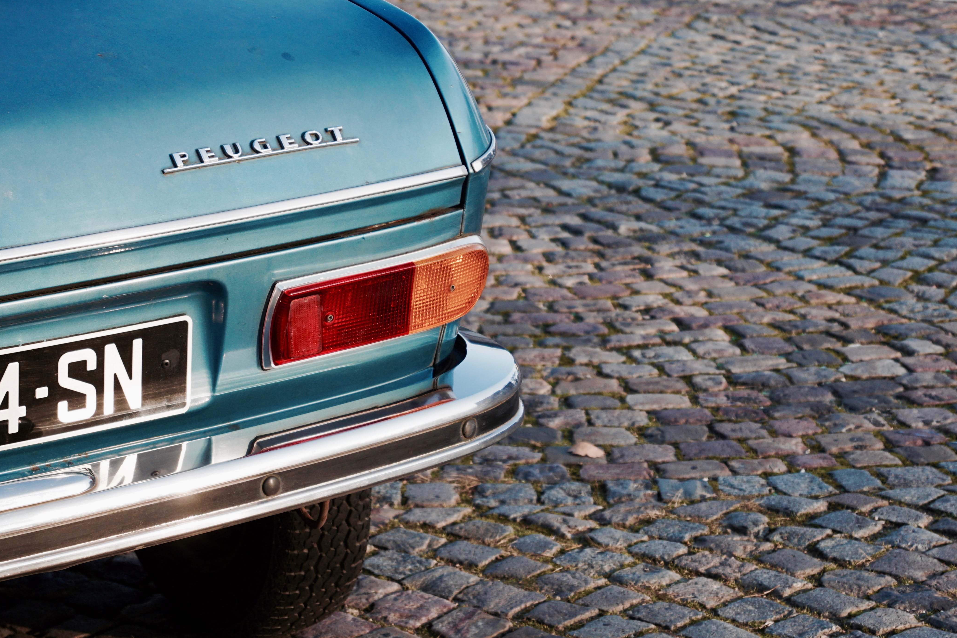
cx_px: 507
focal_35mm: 120
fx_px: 3182
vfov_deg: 11.4
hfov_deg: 17.1
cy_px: 207
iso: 100
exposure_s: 1/125
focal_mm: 55
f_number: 6.3
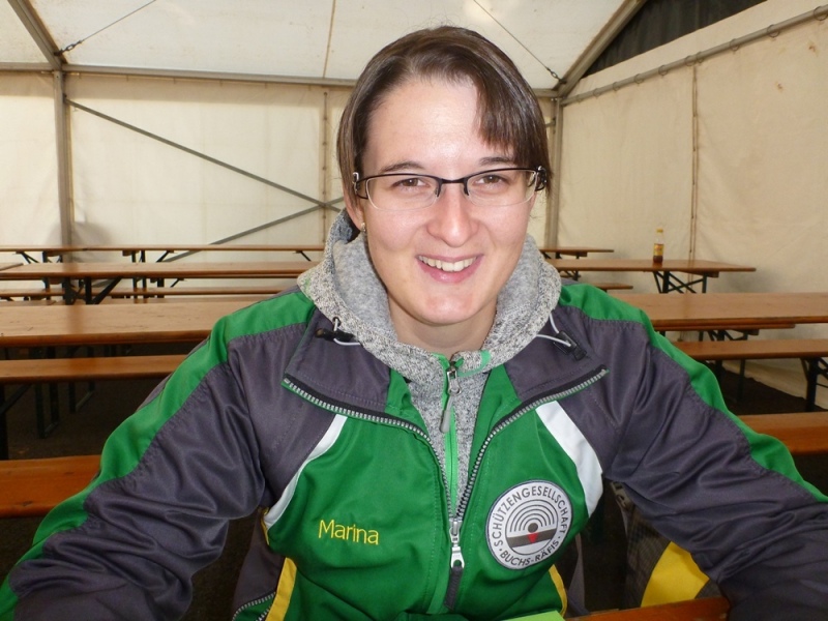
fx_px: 670
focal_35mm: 28
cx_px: 414
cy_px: 310
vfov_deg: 49.7
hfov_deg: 63.4
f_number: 3.3
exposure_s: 1/60
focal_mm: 4.9
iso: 250
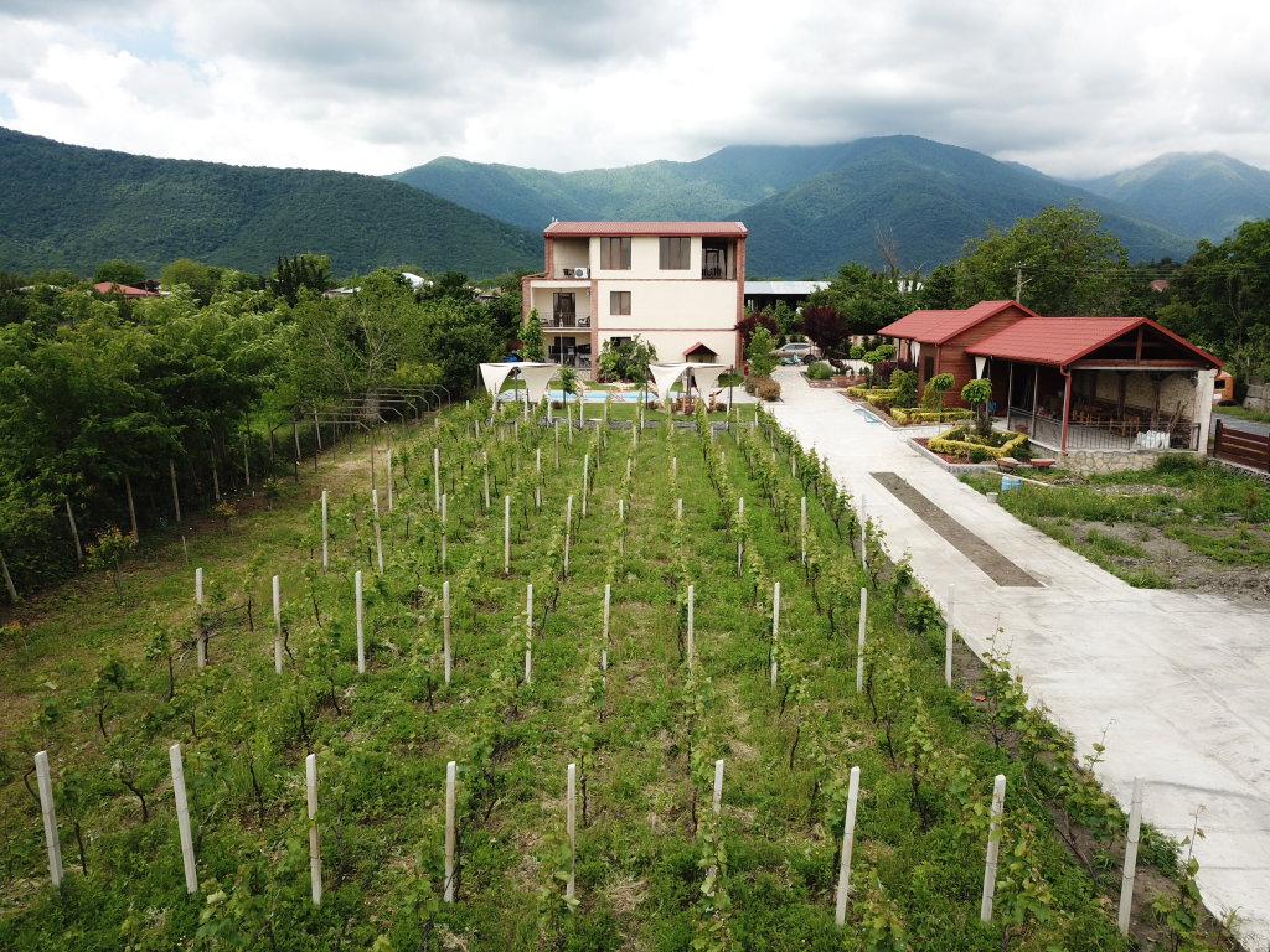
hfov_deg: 67.3
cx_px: 635
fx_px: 954
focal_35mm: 26
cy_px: 476
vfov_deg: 53.1
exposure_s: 1/858
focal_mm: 4.73
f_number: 2.2
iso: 100
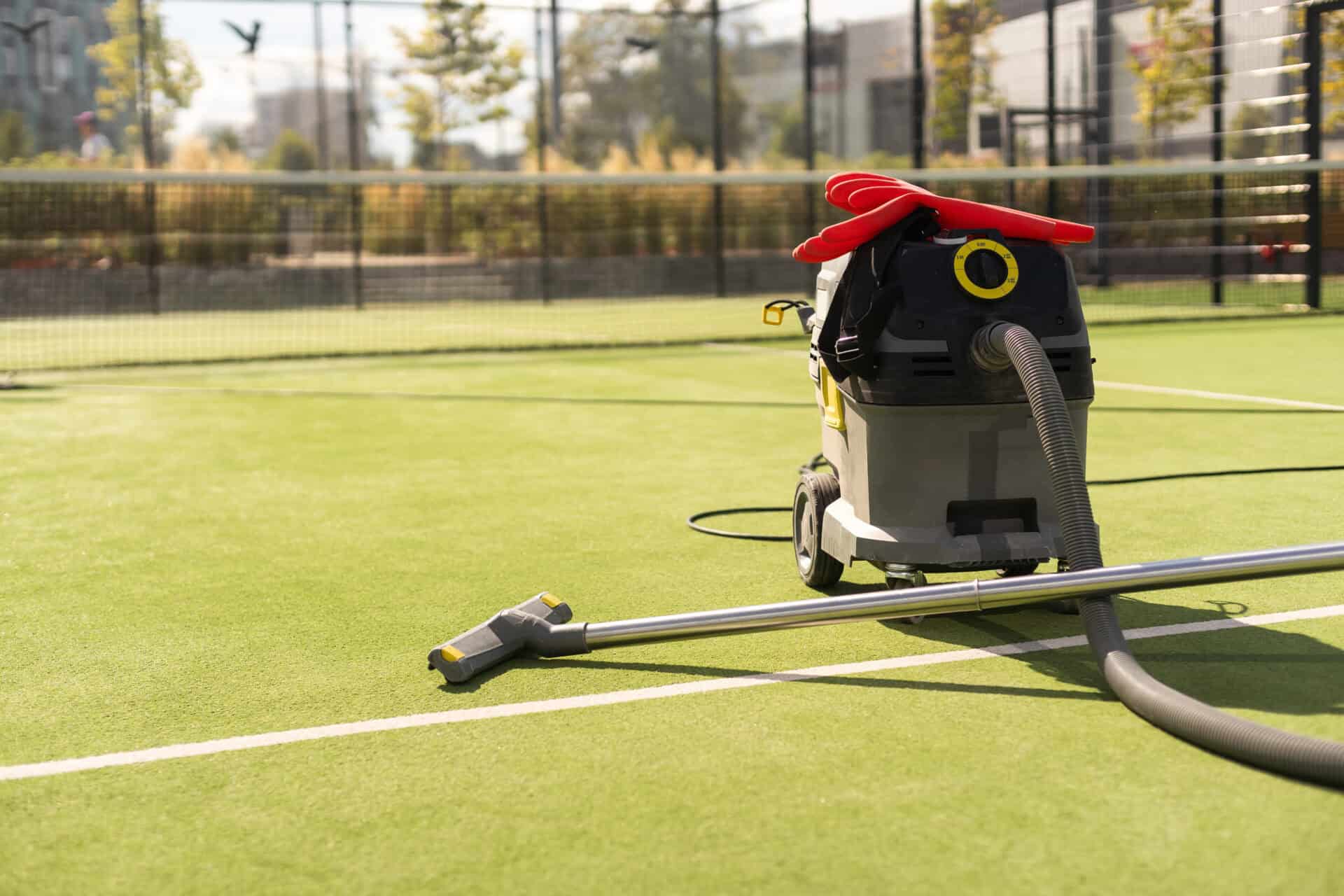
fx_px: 1867
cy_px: 448
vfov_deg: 27.0
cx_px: 672
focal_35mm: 50
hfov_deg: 39.6
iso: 100
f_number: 2.8
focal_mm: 50
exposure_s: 1/3200
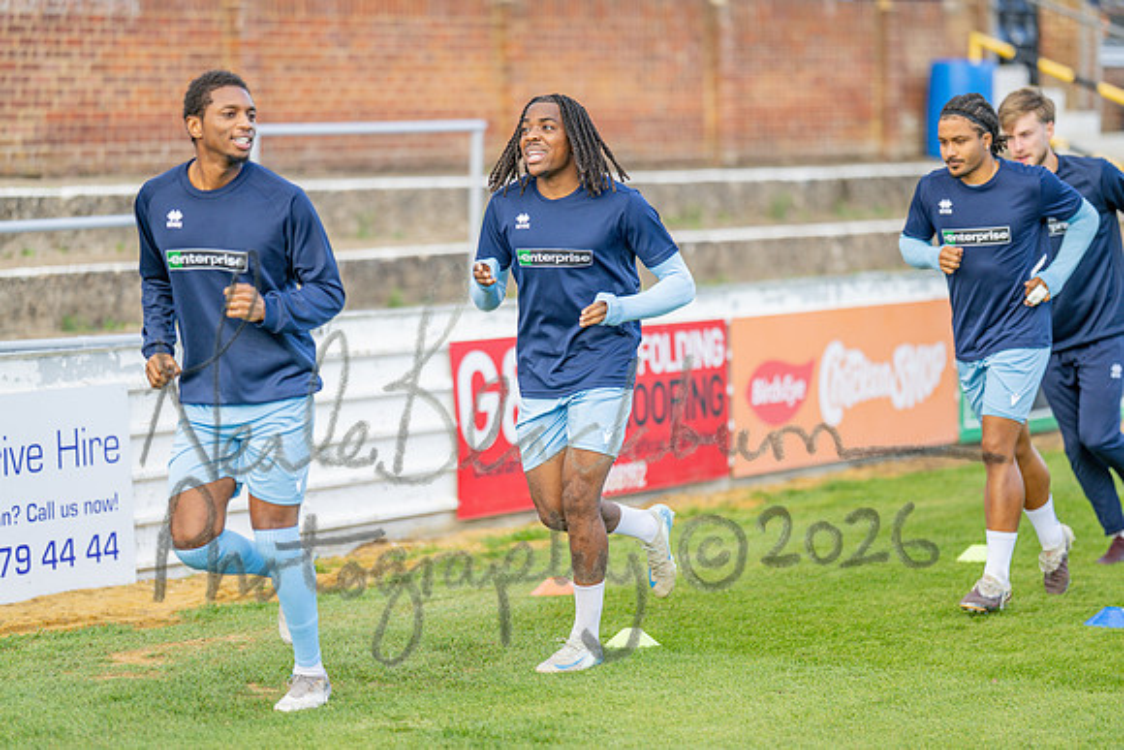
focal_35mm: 135
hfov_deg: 15.2
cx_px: 562
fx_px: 4216
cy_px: 375
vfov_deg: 10.2
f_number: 1.8
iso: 360
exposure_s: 1/2000
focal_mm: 135
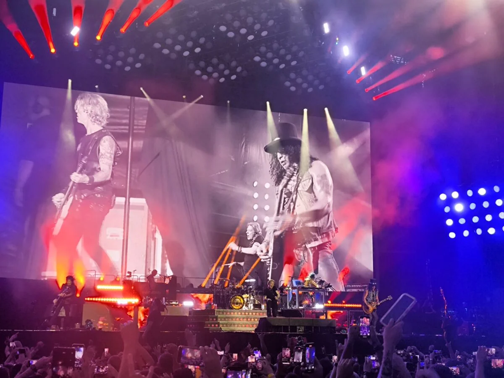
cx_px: 252
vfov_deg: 29.1
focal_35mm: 50
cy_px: 189
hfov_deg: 38.2
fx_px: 728
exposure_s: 1/100
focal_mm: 6.92
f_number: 1.9
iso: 64
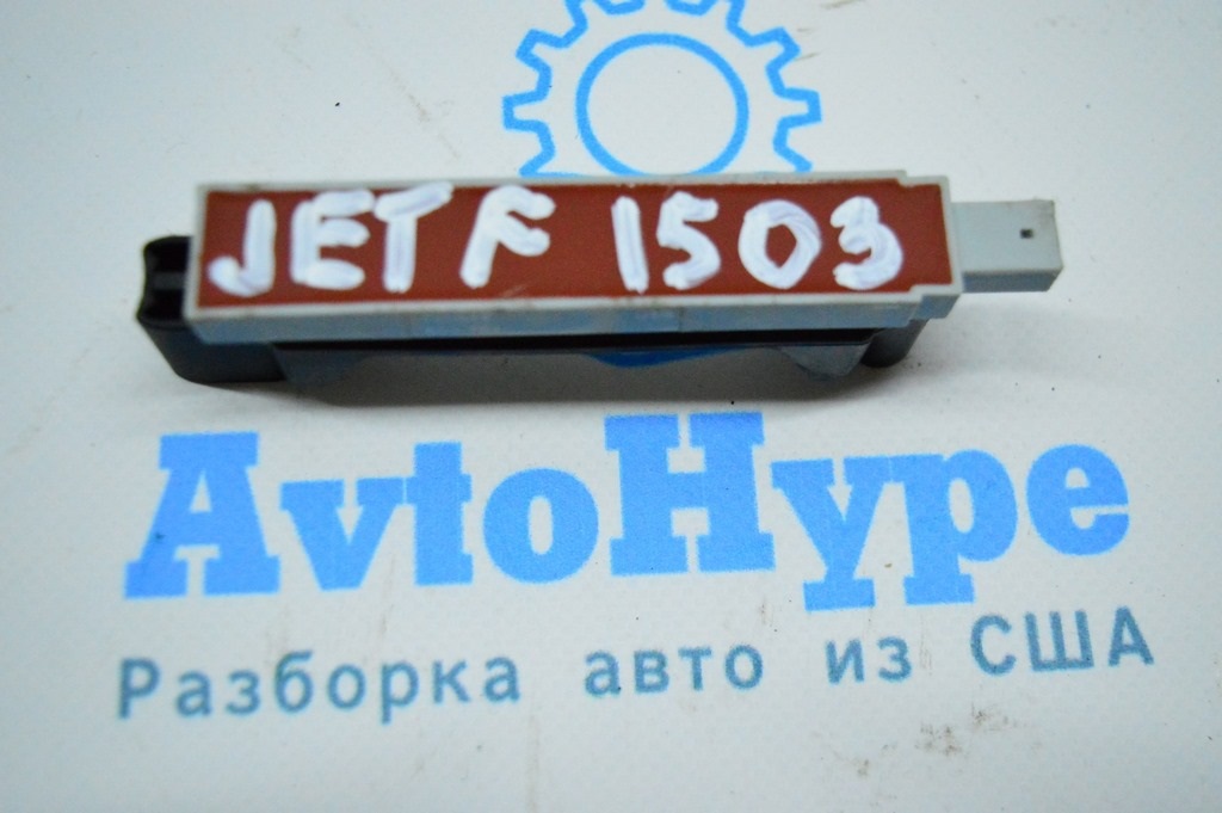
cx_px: 611
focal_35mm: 40
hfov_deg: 48.0
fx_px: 1374
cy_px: 406
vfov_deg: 33.0
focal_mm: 27
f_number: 4
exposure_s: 1/1000
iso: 6400
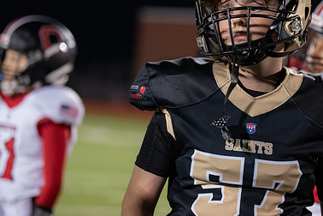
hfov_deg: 11.5
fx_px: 1597
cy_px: 84
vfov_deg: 7.7
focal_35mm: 178
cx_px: 243
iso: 2500
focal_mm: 116
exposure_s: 1/500
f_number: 2.8
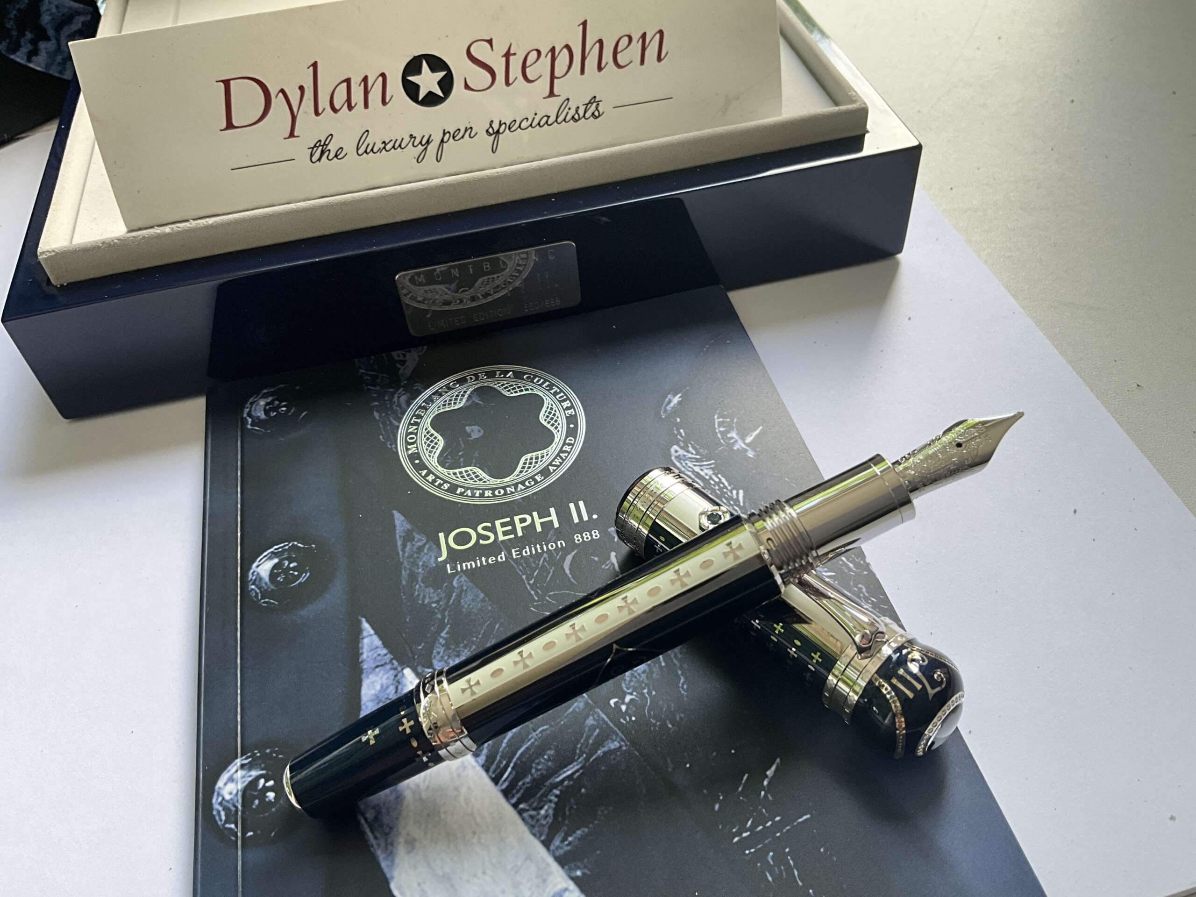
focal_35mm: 29
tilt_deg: -47.7
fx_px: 1002
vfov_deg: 48.2
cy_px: 448
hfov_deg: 61.7
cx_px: 598
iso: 50
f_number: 1.8
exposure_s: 1/122
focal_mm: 3
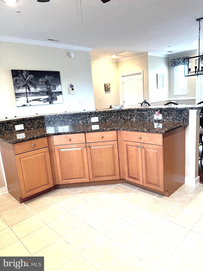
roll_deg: +5.0
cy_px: 136
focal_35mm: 24
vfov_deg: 71.6
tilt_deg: -12.3
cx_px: 102
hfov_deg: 56.8
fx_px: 188
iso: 320
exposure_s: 1/60
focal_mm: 6.76
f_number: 1.78
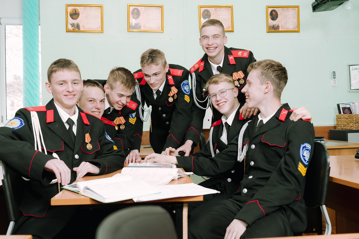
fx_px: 339
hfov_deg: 55.8
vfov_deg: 38.9
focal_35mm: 34
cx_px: 180
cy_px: 120
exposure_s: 1/160
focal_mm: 34
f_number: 5.6
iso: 1000
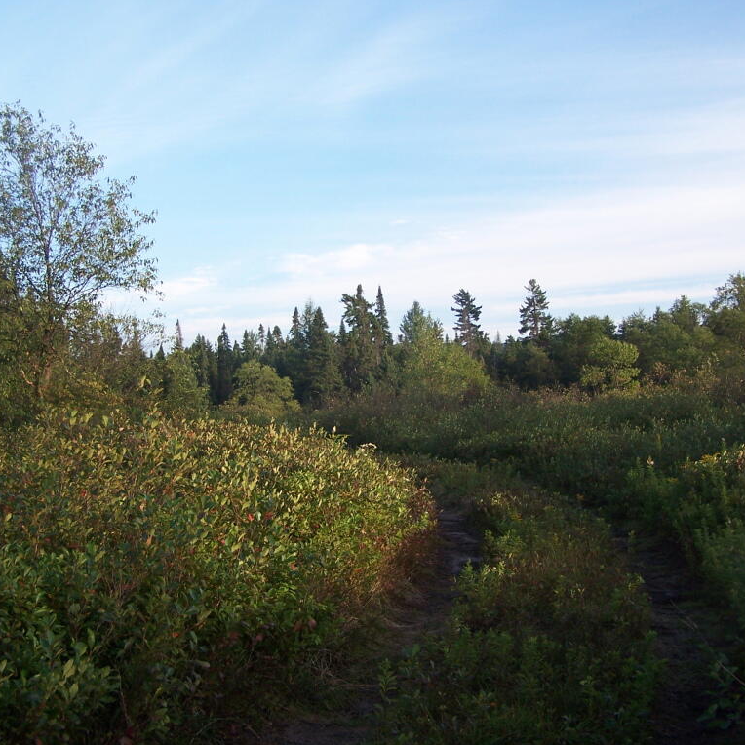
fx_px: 1096
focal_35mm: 45
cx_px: 397
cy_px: 372
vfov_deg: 37.6
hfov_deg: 37.5
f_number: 2.8
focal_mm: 6.3
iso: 100
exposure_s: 1/400
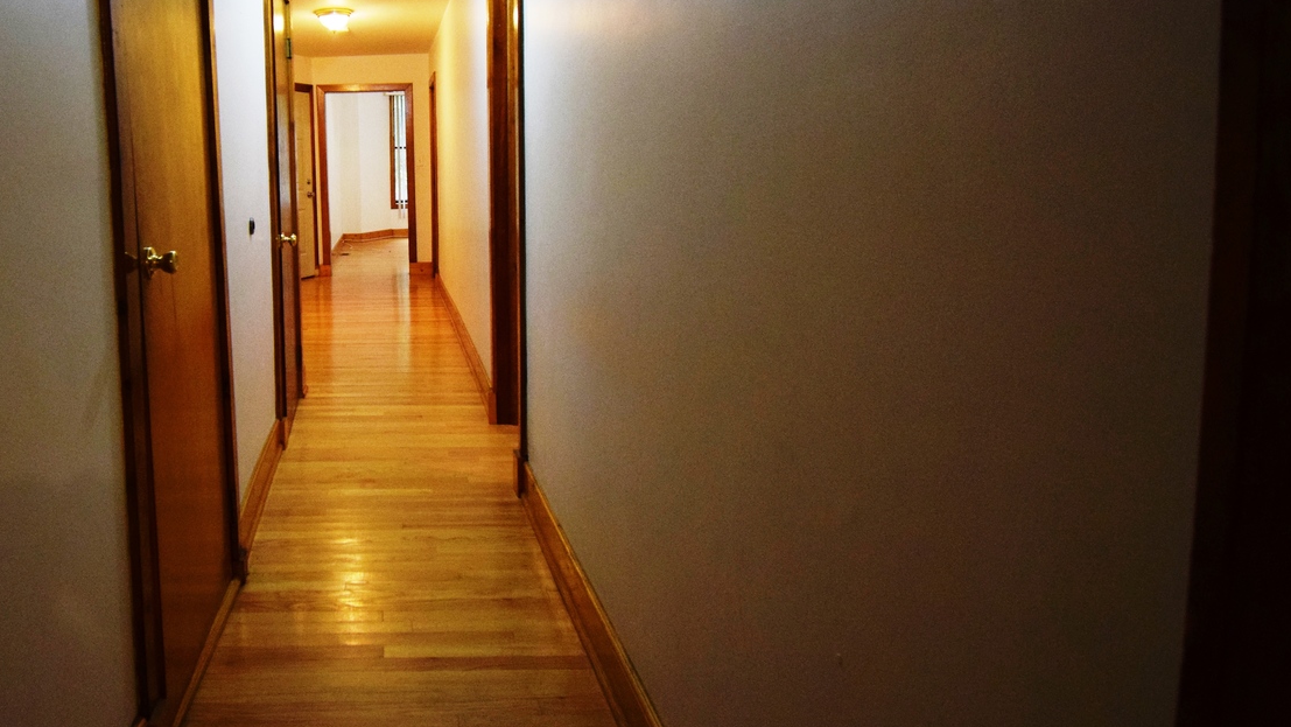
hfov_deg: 74.5
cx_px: 364
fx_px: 787
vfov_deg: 48.7
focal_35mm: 23
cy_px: 240
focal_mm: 10
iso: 1600
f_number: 4.5
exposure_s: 1/60
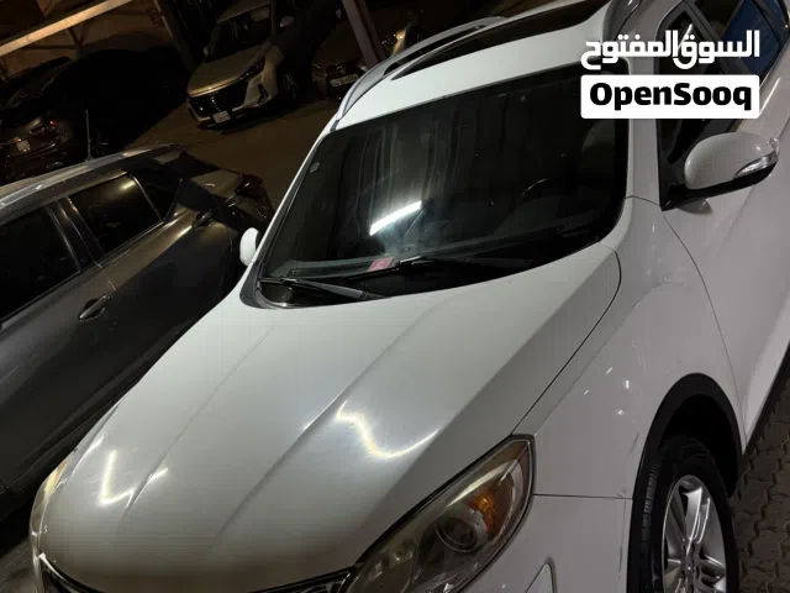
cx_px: 395
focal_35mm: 24
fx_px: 548
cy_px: 296
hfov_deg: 71.6
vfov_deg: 56.8
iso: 250
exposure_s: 1/50
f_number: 1.78
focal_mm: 6.76
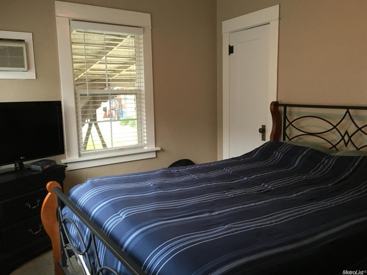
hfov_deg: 61.7
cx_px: 184
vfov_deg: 48.2
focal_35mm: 29
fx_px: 307
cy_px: 138
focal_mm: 4.15
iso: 200
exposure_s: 1/17
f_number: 2.2
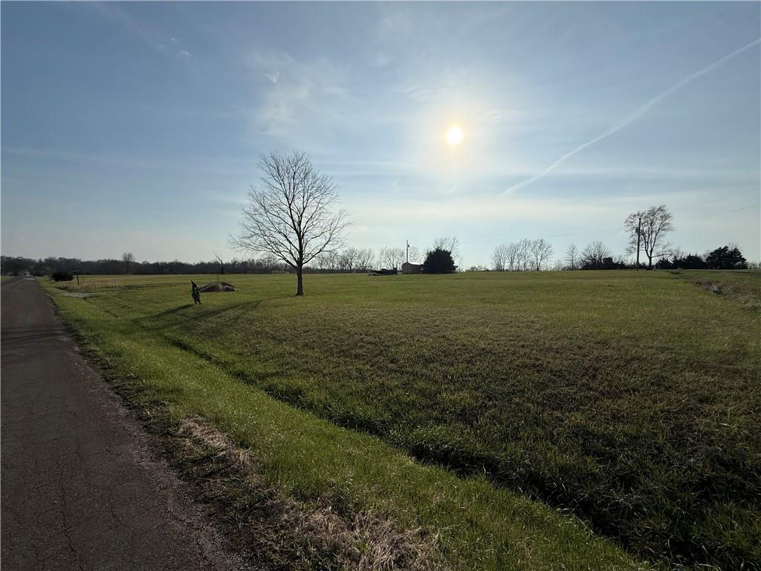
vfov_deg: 85.7
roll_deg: -1.9
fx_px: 308
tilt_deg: -0.5
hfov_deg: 102.1
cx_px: 380
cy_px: 286
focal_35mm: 14
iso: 40
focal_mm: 2.22
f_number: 2.2
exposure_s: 1/7634
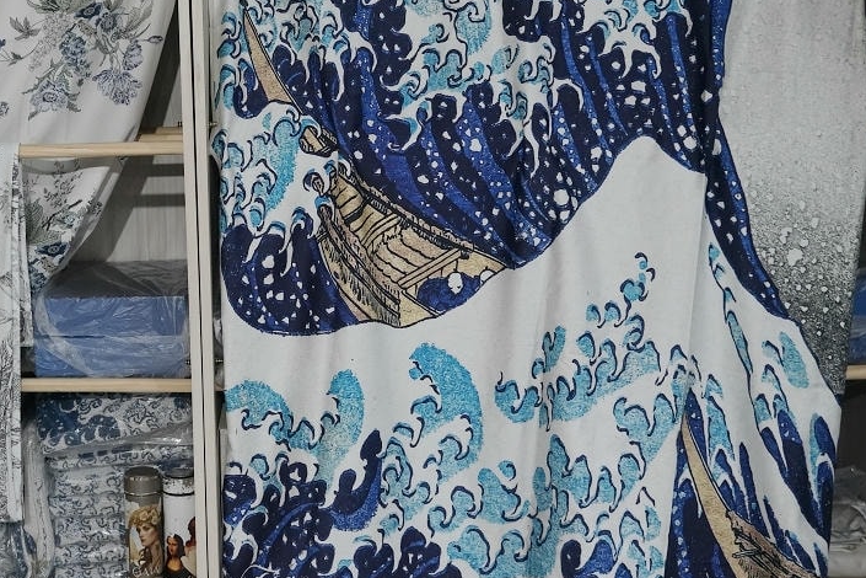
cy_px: 172
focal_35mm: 63
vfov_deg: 21.5
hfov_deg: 31.4
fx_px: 1515
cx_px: 241
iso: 2000
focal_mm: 37
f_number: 2.8
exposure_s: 1/160
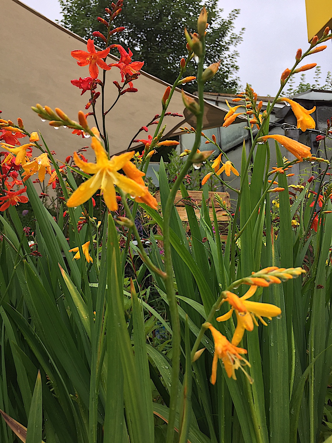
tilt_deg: +3.0
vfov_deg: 61.7
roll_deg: +2.4
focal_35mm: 29
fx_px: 371
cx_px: 166
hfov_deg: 48.2
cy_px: 222
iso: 32
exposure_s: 1/311
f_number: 2.2
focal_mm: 4.15
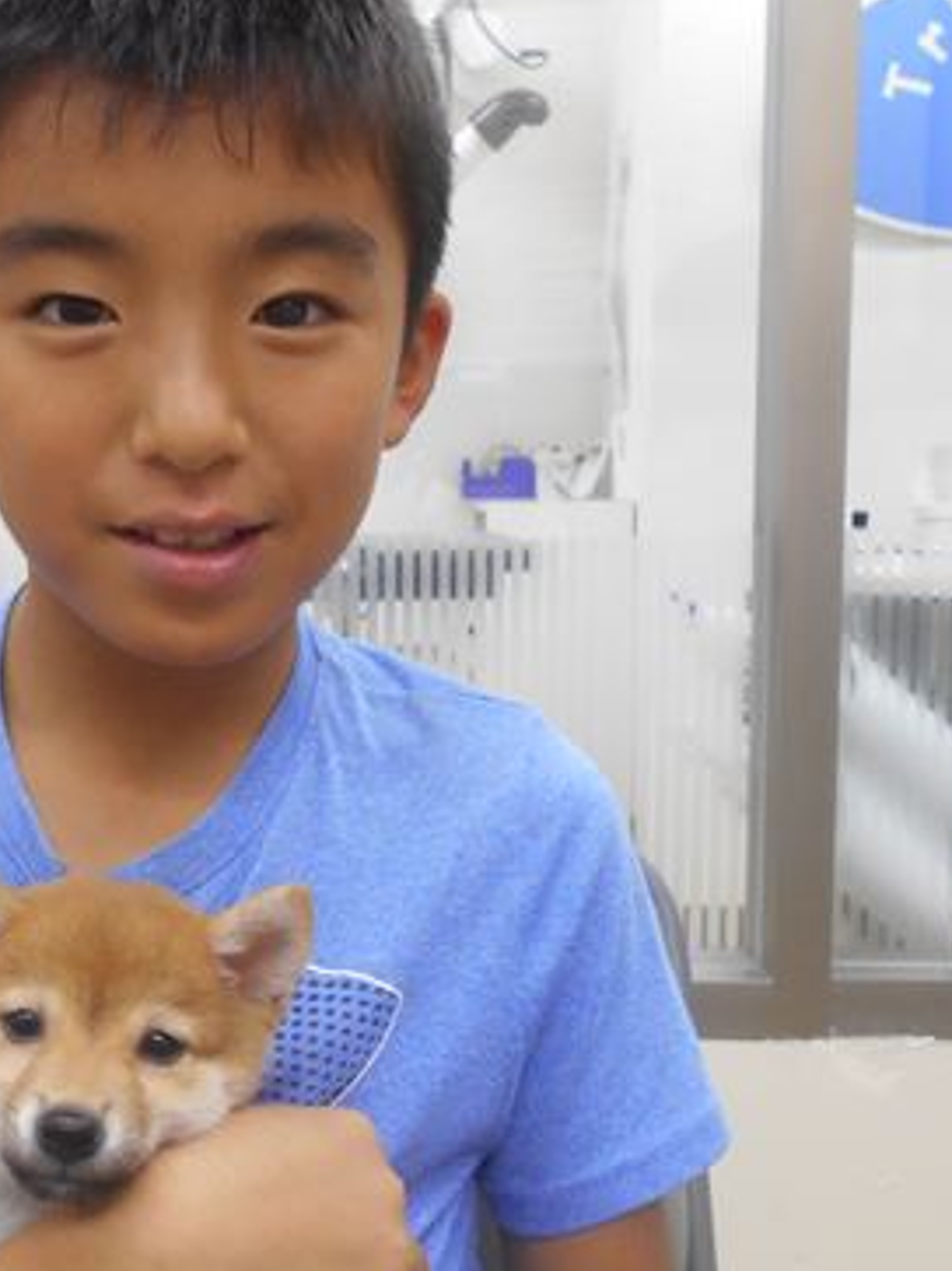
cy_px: 721
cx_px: 136
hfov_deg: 32.3
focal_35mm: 43
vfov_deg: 43.8
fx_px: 1578
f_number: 3.2
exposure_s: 1/30
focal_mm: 4.6
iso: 200
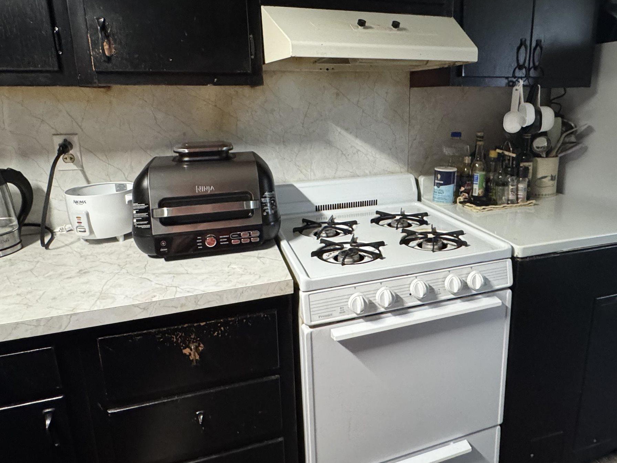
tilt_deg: -13.7
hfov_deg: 71.1
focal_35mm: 24
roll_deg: +0.1
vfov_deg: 56.5
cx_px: 358
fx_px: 428
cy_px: 195
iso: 800
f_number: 2.2
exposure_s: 1/60
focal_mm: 2.22
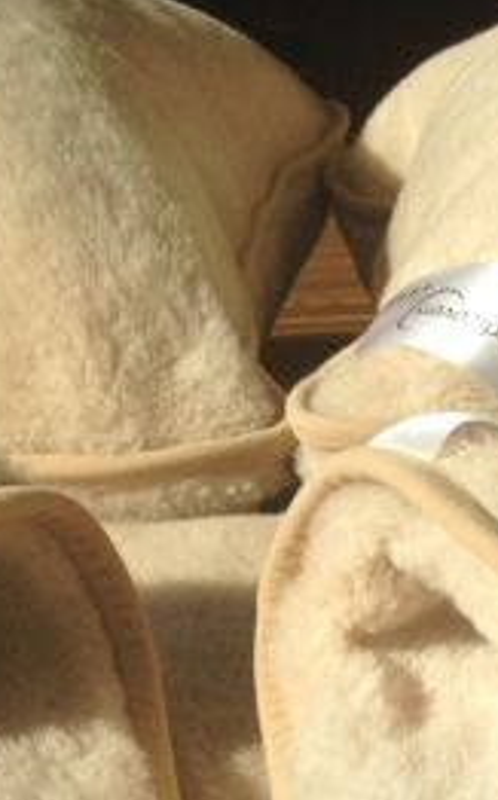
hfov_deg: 12.2
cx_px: 348
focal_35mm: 107
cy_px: 812
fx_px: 2331
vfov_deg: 18.9
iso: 50
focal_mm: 4.12
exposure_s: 1/1695
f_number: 2.4
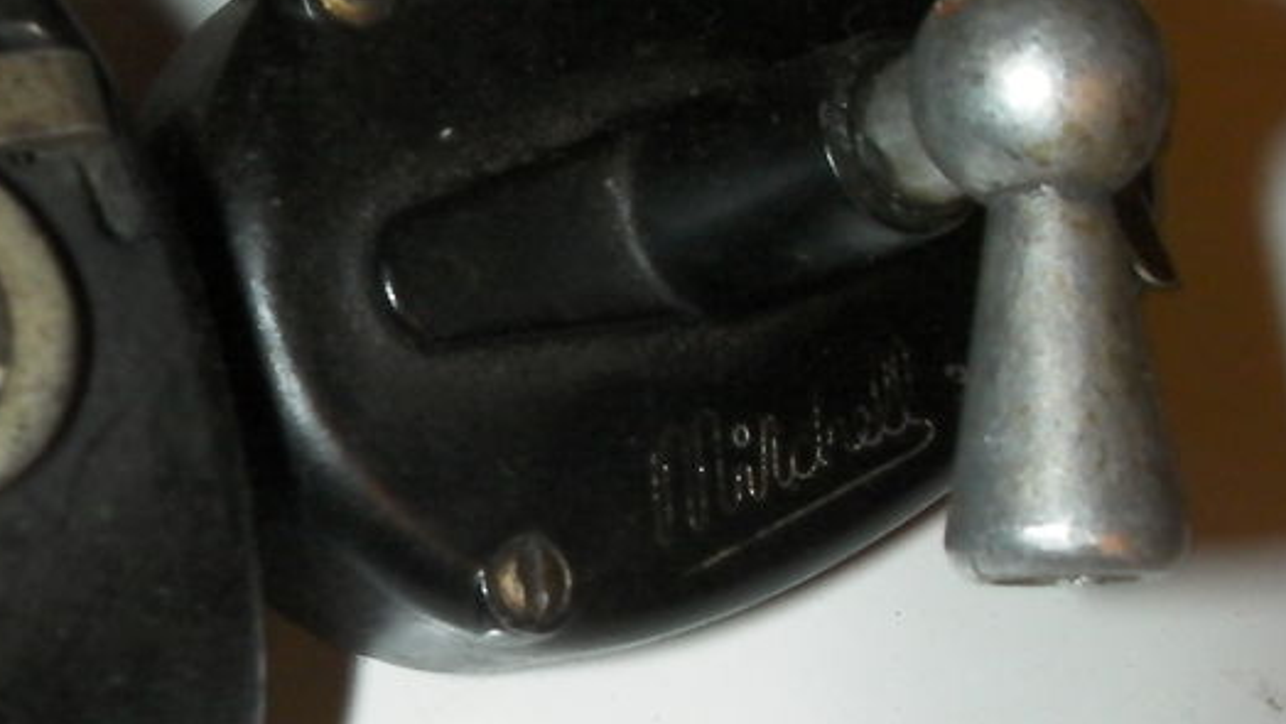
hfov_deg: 26.0
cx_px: 130
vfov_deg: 15.3
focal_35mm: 79
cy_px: 508
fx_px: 2694
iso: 200
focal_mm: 6.3
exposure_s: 1/30
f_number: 5.6
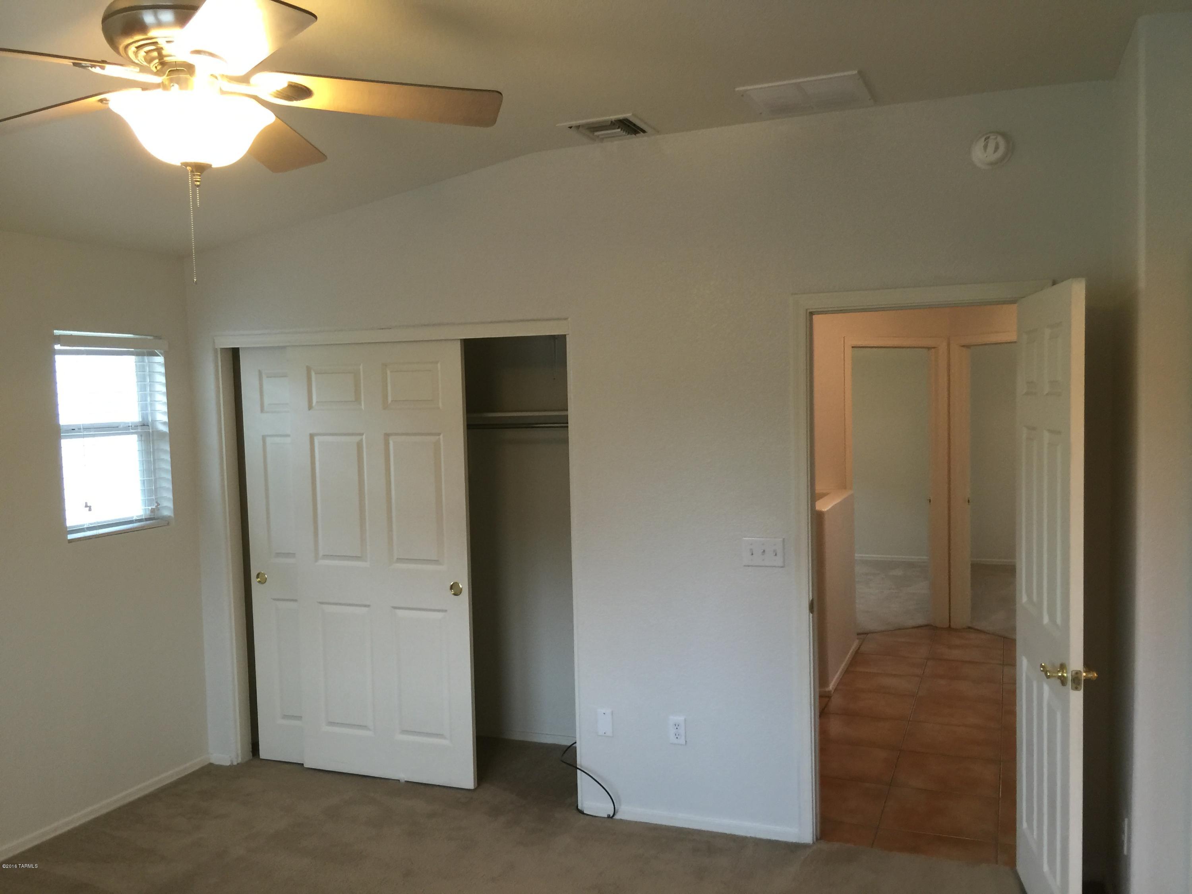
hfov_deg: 61.7
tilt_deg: -2.7
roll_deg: +2.2
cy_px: 447
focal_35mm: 29
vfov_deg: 48.2
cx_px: 596
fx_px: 999
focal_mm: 4.15
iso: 50
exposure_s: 1/15
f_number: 2.2
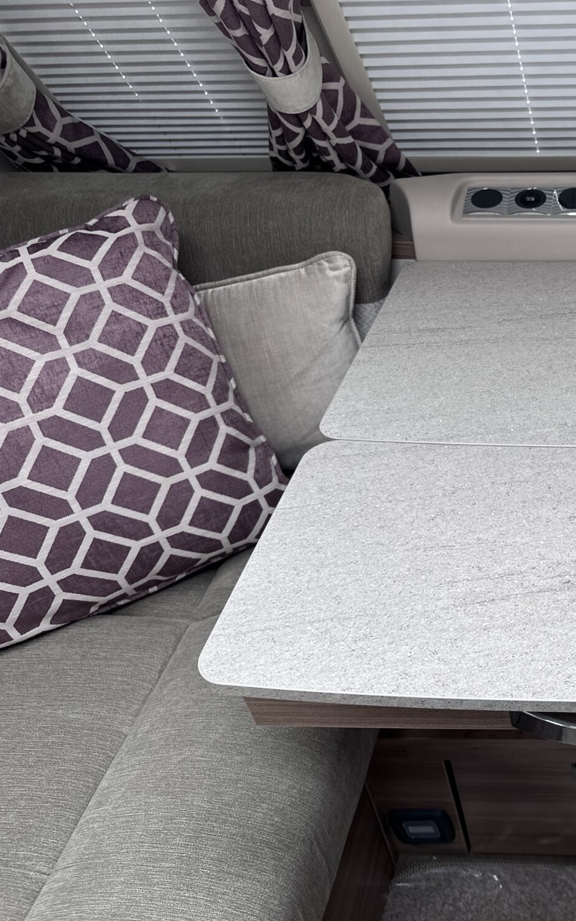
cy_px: 447
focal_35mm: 35
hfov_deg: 32.1
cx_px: 631
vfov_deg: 55.3
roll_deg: +2.4
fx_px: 880
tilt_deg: -35.3
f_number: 1.78
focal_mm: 6.86
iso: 64
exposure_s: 1/169
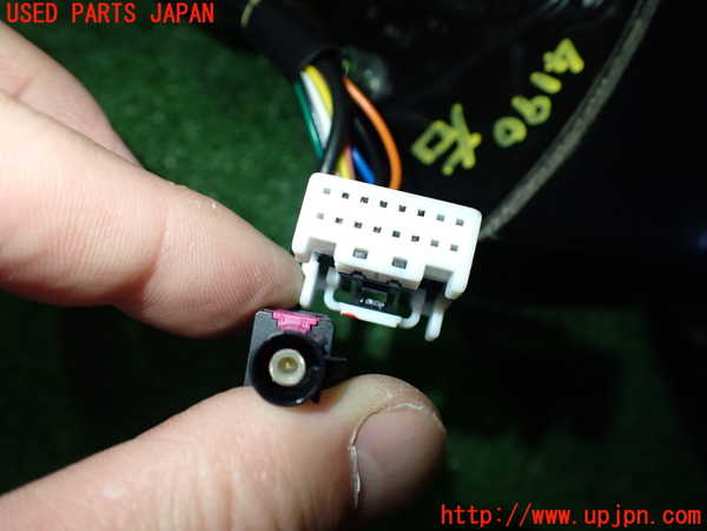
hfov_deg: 60.0
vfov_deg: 46.8
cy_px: 266
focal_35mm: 30
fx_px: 613
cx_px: 354
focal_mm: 5.4
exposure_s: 1/125
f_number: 2.3
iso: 400
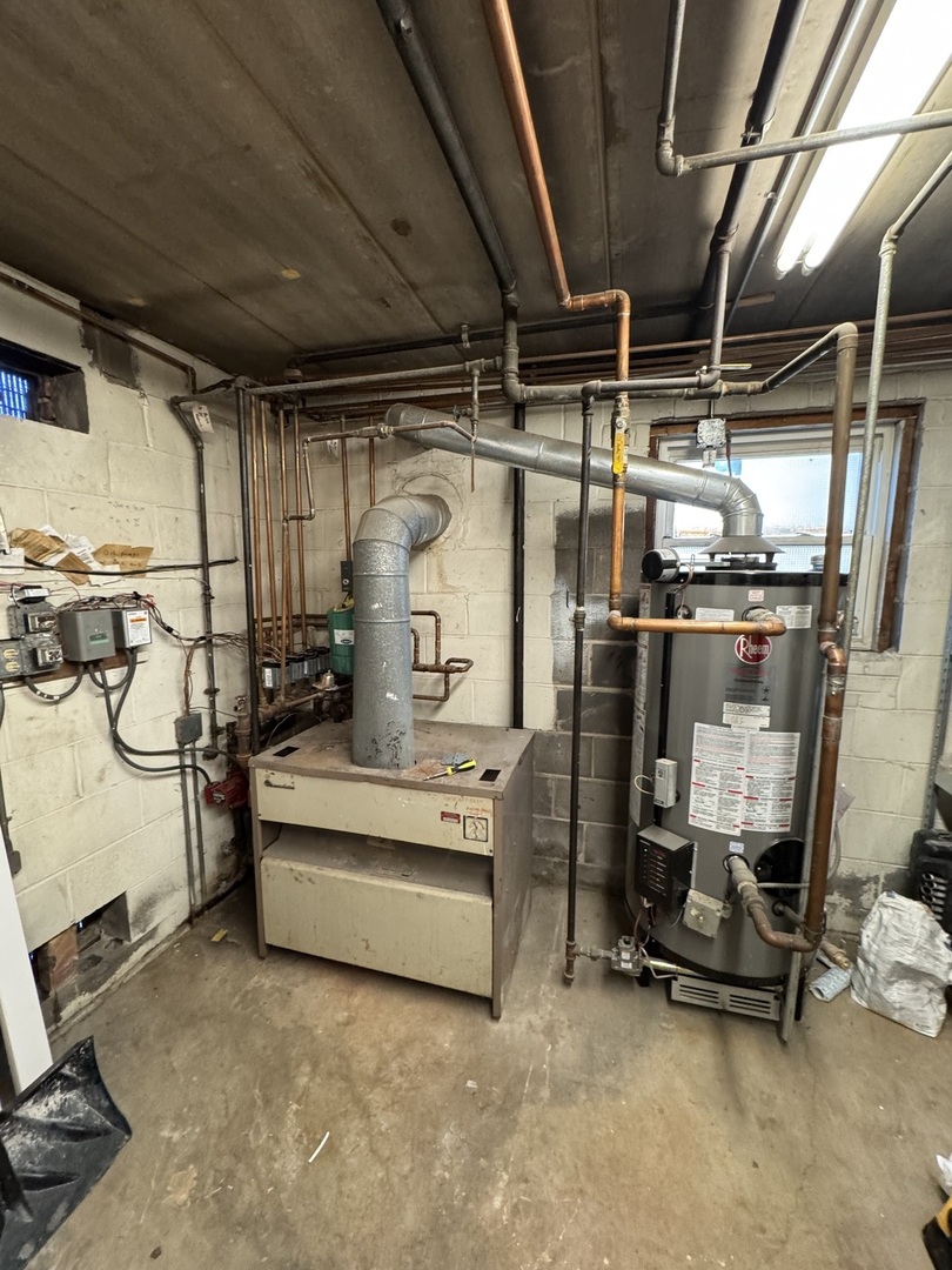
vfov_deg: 102.1
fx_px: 513
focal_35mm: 14
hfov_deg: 85.7
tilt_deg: -6.9
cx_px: 476
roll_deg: -1.5
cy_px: 635
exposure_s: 1/60
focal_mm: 2.22
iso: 500
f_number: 2.2
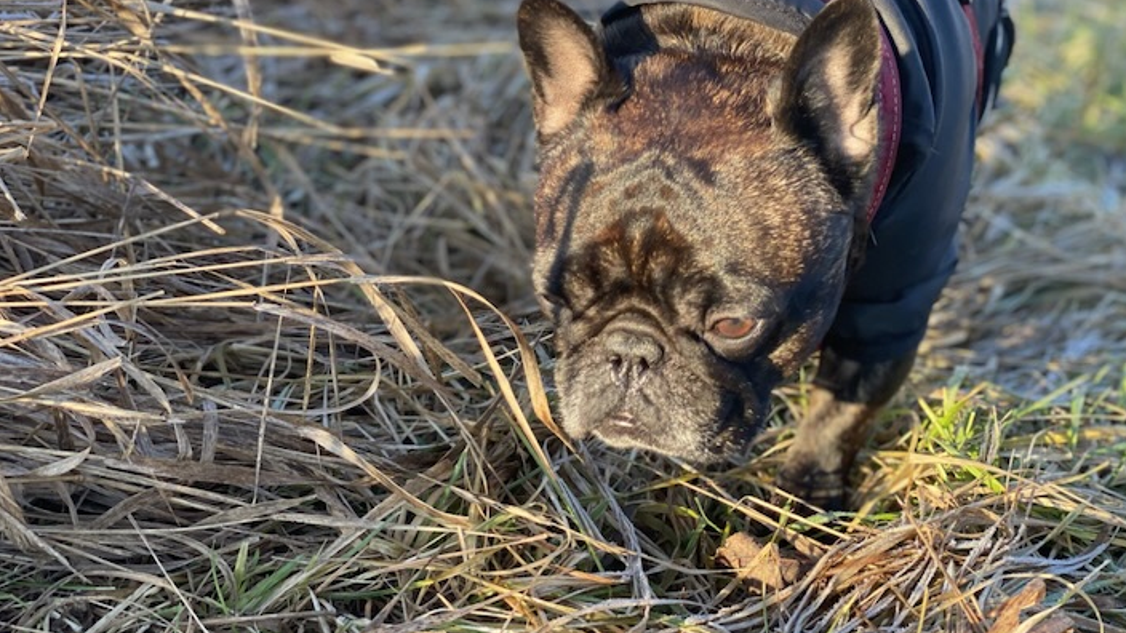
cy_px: 213
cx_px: 563
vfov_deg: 21.0
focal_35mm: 57
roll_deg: -5.6
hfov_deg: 36.6
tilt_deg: -17.8
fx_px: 1702
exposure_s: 1/122
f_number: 2
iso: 25
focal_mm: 6
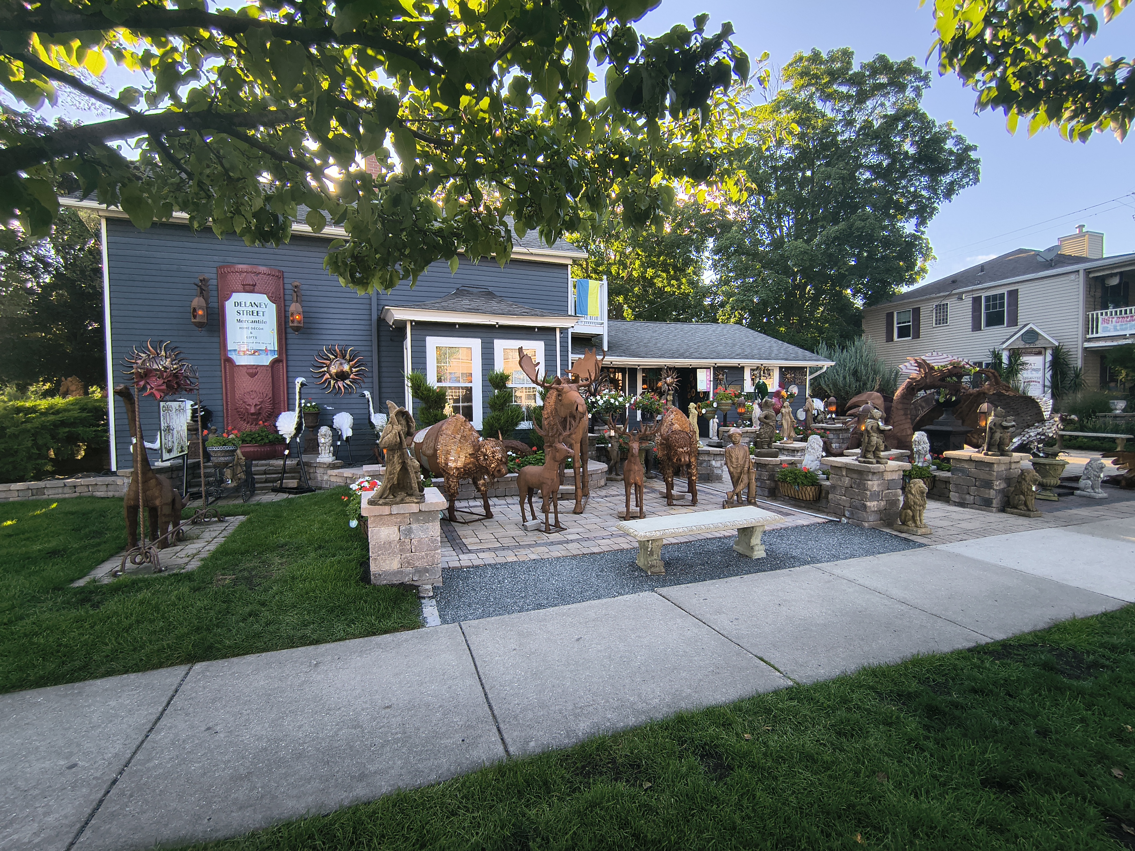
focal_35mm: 12
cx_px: 568
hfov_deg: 110.5
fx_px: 393
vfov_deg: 94.5
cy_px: 426
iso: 100
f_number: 2.2
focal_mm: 2.13
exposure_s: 1/190
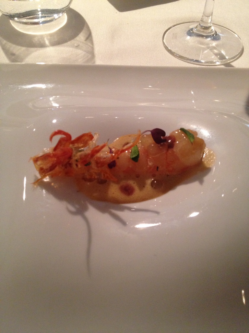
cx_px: 124
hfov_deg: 40.7
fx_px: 336
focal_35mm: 35
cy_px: 166
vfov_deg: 52.6
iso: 250
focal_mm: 4.28
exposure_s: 1/20
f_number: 2.4
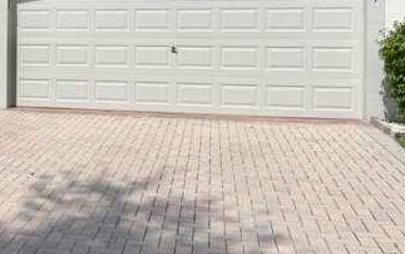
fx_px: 695
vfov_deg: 20.2
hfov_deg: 30.1
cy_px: 26
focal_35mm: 63
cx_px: -4
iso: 80
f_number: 1.78
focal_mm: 6.76
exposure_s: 1/6711
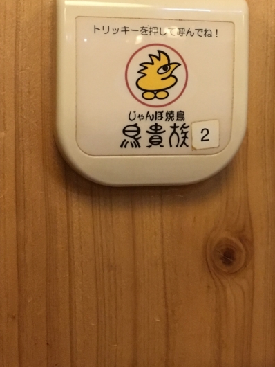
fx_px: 593
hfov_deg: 26.0
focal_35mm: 56
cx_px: 183
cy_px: 127
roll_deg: +0.5
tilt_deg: -1.0
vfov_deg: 34.1
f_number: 2.2
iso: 320
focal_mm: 4.15
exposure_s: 1/15
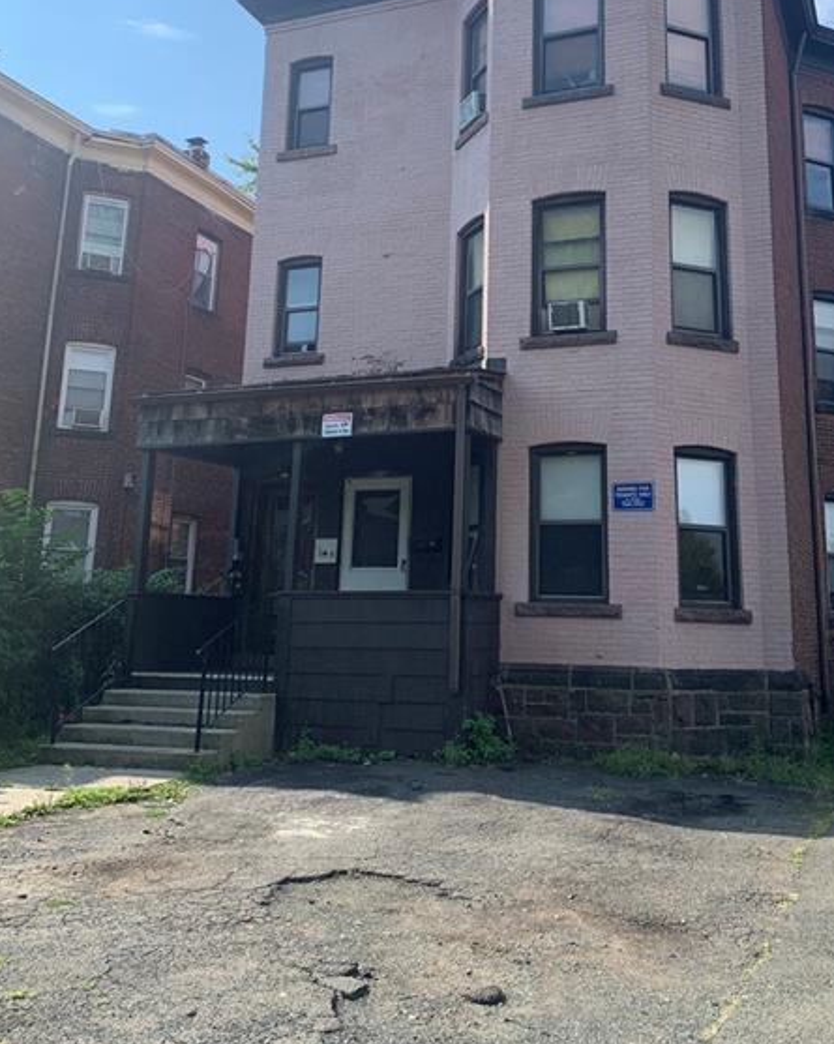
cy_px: 360
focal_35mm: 35
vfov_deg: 50.7
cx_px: 472
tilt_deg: +16.5
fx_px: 1081
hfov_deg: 42.1
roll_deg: +0.0
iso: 25
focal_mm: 4.25
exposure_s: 1/2033
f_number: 1.8
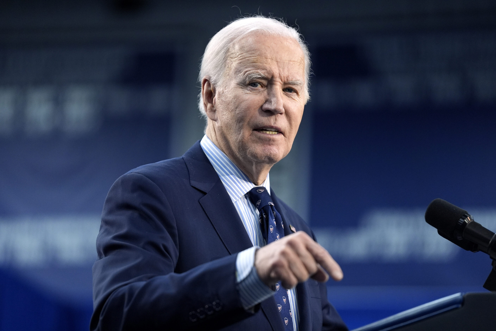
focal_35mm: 200
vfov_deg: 6.9
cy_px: 166
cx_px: 248
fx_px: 2756
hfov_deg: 10.3
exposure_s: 1/320
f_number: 2.8
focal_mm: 200
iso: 2000
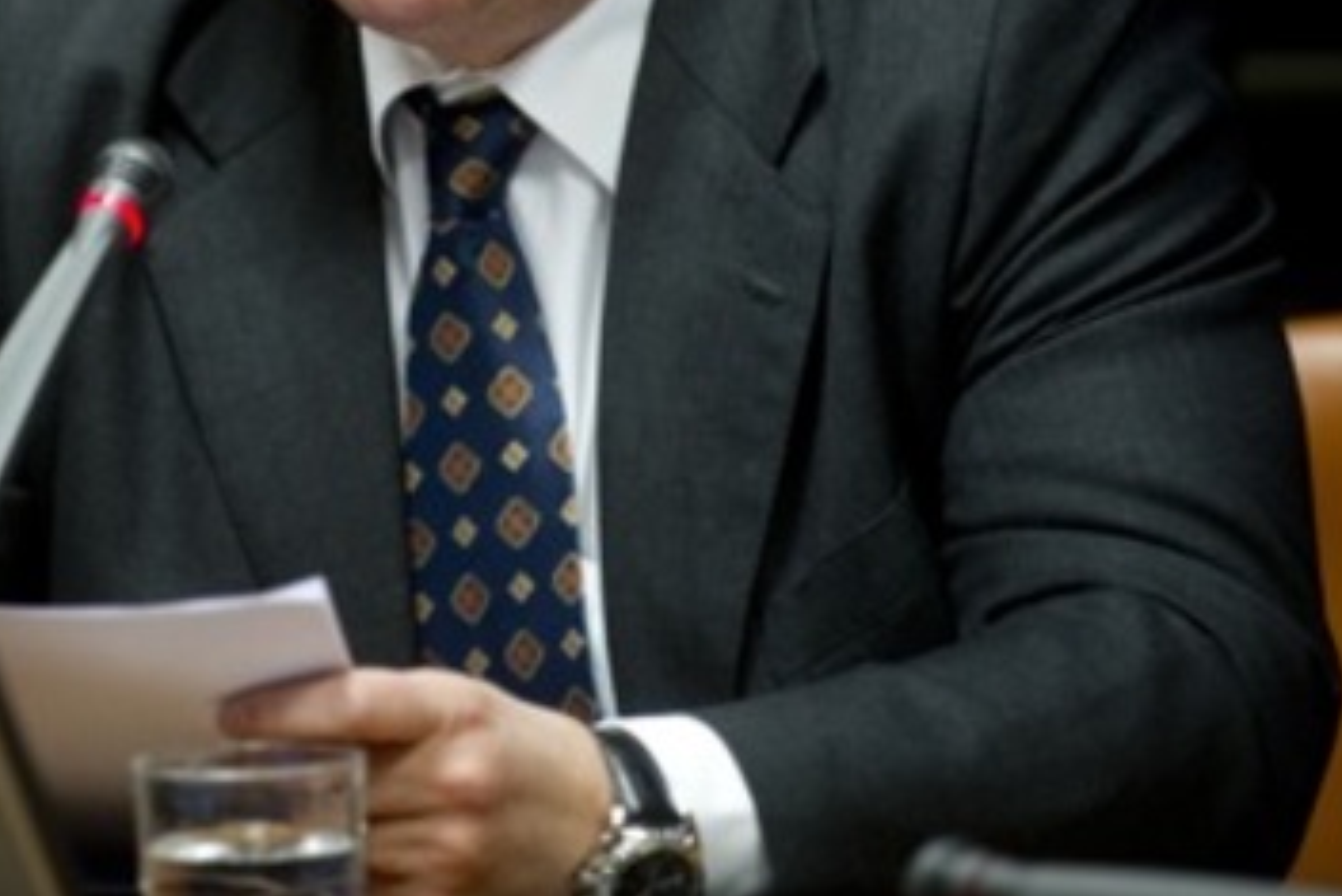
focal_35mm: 361
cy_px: 88
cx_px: 313
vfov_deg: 3.8
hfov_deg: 5.7
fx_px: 13462
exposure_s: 1/80
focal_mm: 175
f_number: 2.8
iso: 1000
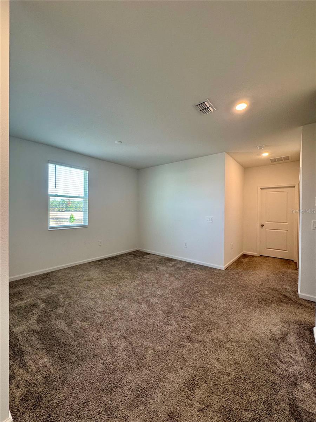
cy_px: 211
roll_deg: -0.2
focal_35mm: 14
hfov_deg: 85.7
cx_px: 158
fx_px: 170
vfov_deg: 102.1
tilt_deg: -0.5
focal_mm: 2.22
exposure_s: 1/120
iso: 200
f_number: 2.2
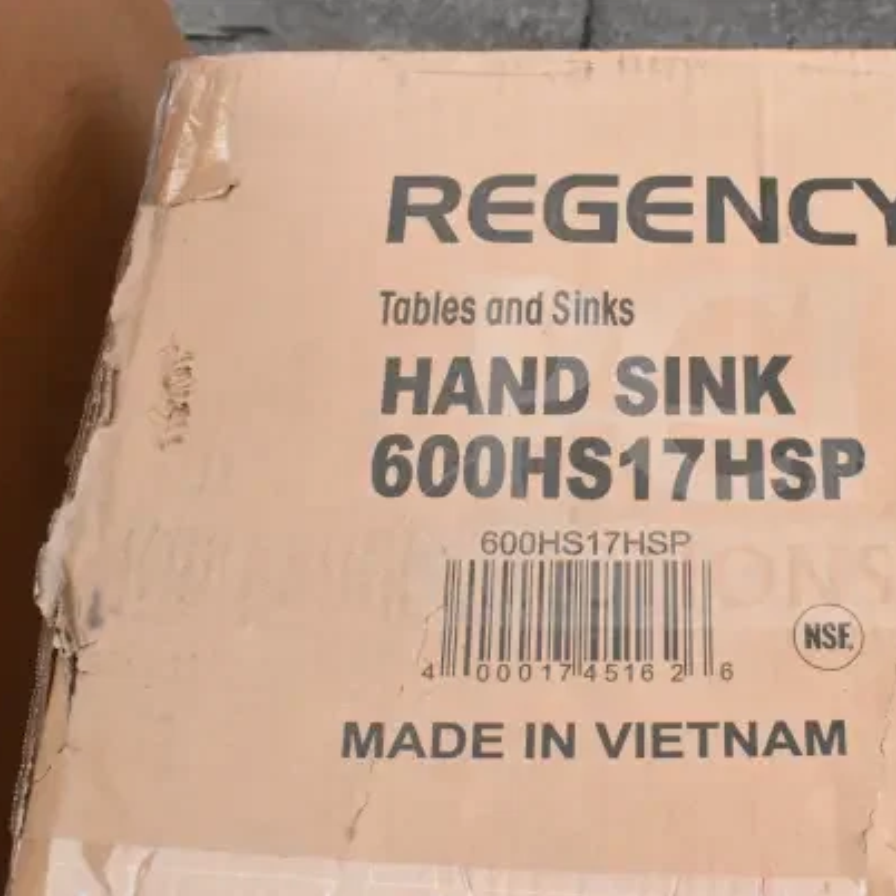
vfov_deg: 29.6
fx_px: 1698
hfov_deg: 29.1
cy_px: 451
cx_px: 664
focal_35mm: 58
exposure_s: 1/1000
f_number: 16
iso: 6400
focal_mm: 30
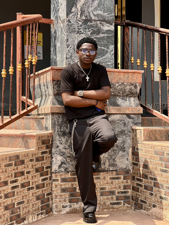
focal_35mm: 77
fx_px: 501
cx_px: 84
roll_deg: -0.7
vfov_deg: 25.3
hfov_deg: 19.1
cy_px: 112
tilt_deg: +1.9
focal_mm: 9
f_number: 2.8
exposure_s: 1/121
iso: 25
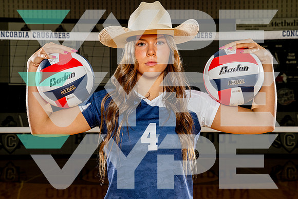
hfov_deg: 33.1
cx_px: 148
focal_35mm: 61
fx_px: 501
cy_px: 99
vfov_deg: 22.4
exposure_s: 1/250
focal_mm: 58
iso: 1000
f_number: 8
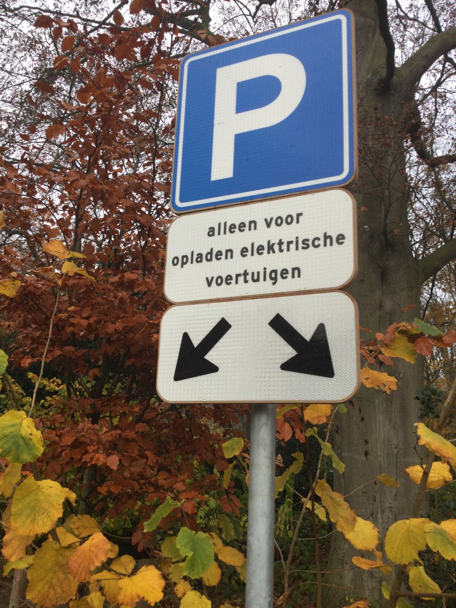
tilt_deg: +15.4
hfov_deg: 45.4
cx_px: 228
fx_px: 544
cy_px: 304
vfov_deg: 58.4
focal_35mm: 31
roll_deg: -3.4
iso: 25
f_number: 2.4
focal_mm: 3.3
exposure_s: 1/60
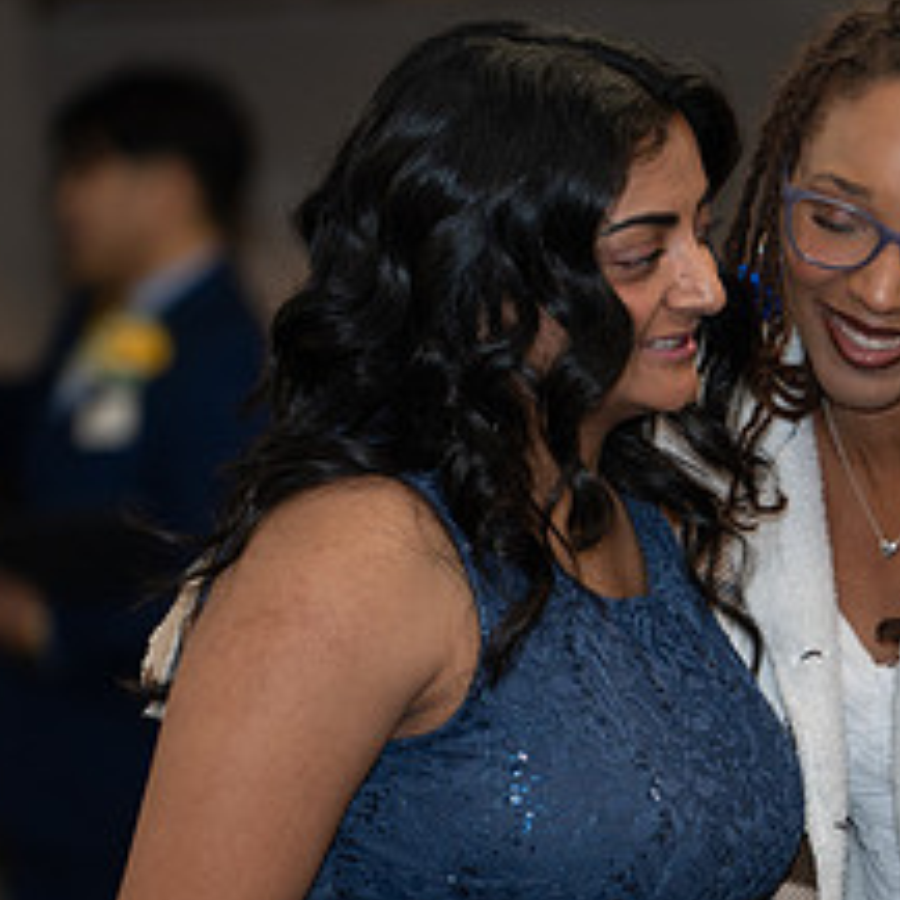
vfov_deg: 5.1
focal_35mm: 341
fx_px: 10031
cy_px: 641
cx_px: 1041
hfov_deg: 5.1
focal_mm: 150
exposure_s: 1/160
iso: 640
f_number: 4
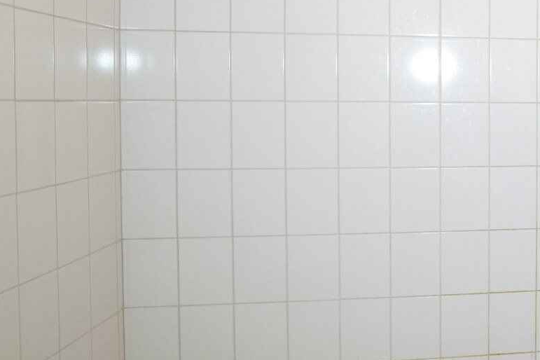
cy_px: 126
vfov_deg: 31.7
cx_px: 597
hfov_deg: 38.3
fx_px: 630
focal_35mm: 42
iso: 640
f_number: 4
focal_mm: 10
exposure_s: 1/30
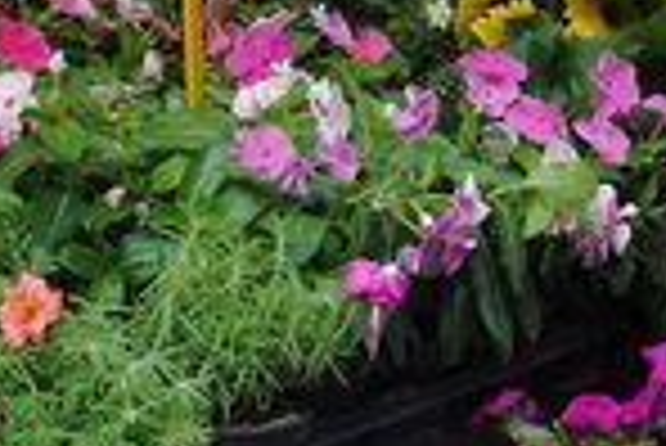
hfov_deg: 14.9
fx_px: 2537
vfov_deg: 10.0
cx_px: 418
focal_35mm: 137
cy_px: 27
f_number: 5.6
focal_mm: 26
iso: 140
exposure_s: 1/125
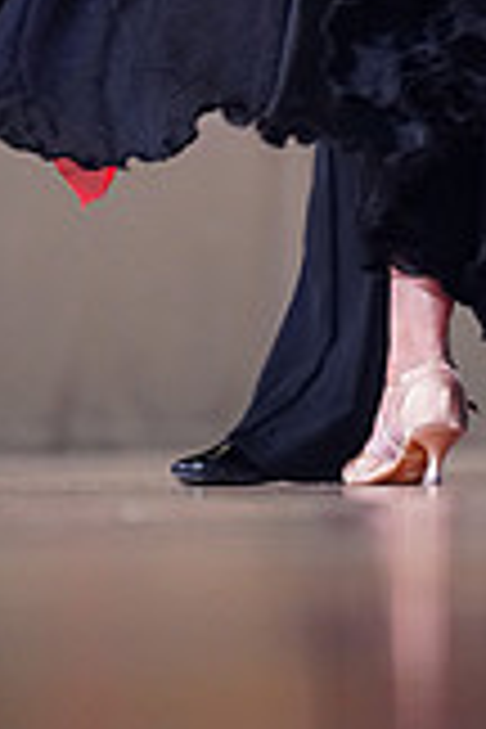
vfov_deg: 2.9
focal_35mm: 715
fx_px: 14478
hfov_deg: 1.9
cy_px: -302
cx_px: 502
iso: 2000
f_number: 2.8
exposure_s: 1/400
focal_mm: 200
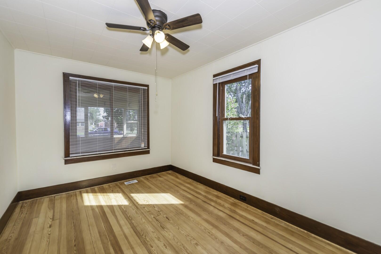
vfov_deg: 81.3
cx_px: 190
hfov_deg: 104.2
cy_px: 127
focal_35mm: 14
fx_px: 148
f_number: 5.6
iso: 100
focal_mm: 14
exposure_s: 1/60
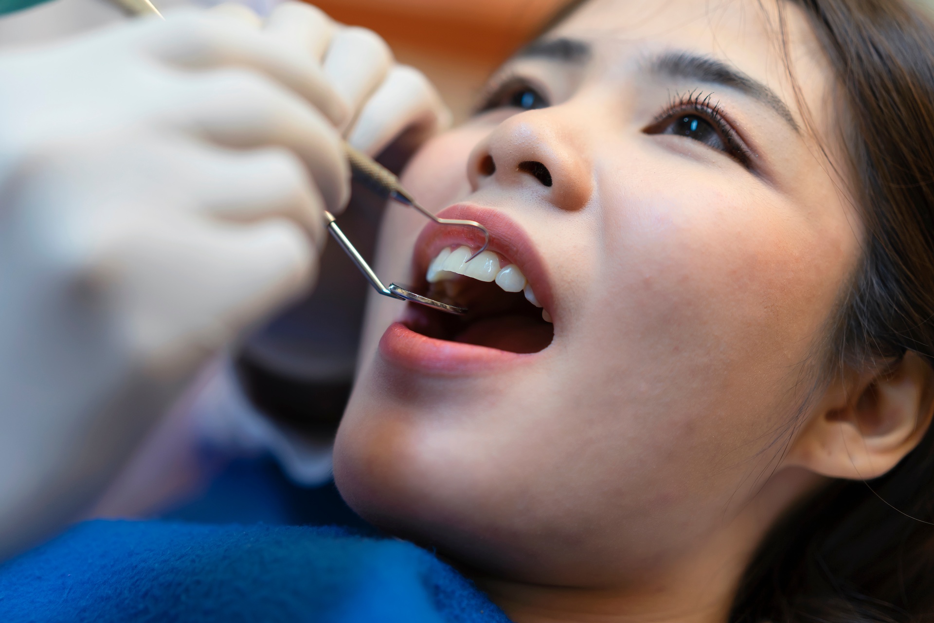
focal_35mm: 55
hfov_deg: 36.2
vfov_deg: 24.6
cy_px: 312
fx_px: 1427
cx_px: 467
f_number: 2
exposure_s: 1/125
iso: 125
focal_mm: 55
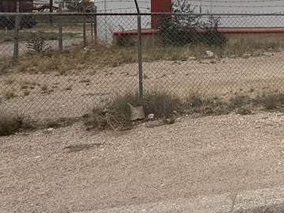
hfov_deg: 27.1
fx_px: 410
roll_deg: -0.1
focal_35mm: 50
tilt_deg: -0.6
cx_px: 424
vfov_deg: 28.0
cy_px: 20
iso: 50
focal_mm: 2.22
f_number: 2.2
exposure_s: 1/709
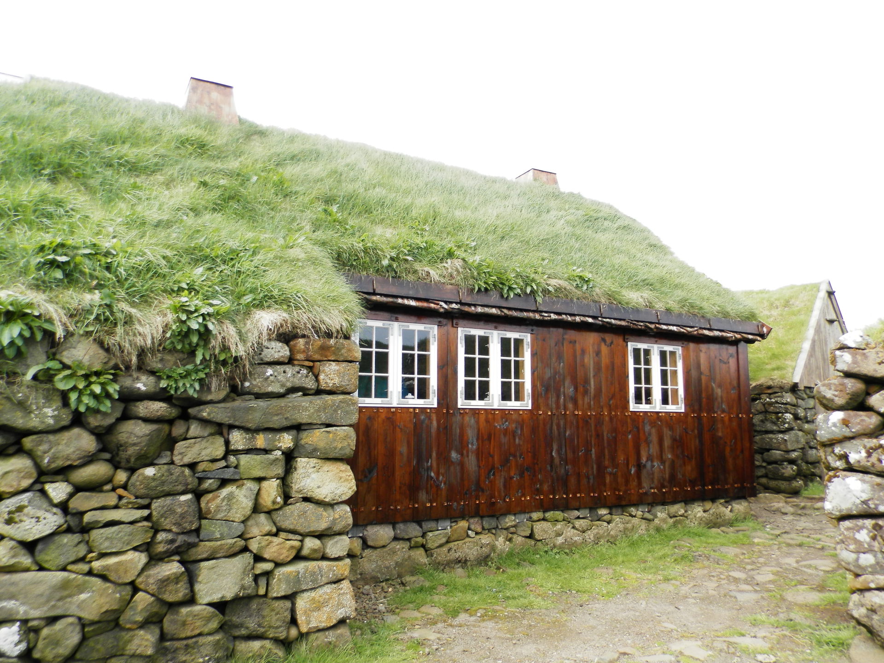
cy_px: 332
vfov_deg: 54.9
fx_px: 638
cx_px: 442
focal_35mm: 25
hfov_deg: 69.4
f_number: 8.7
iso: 80
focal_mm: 4.5
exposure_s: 1/30
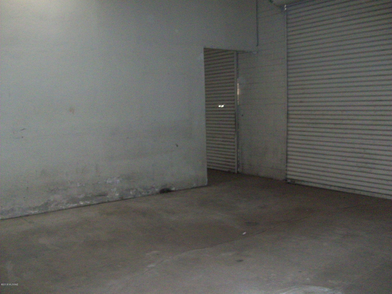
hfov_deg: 54.0
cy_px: 147
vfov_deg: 41.8
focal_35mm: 34
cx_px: 196
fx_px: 385
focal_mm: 5.7
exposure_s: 1/60
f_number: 2.8
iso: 320
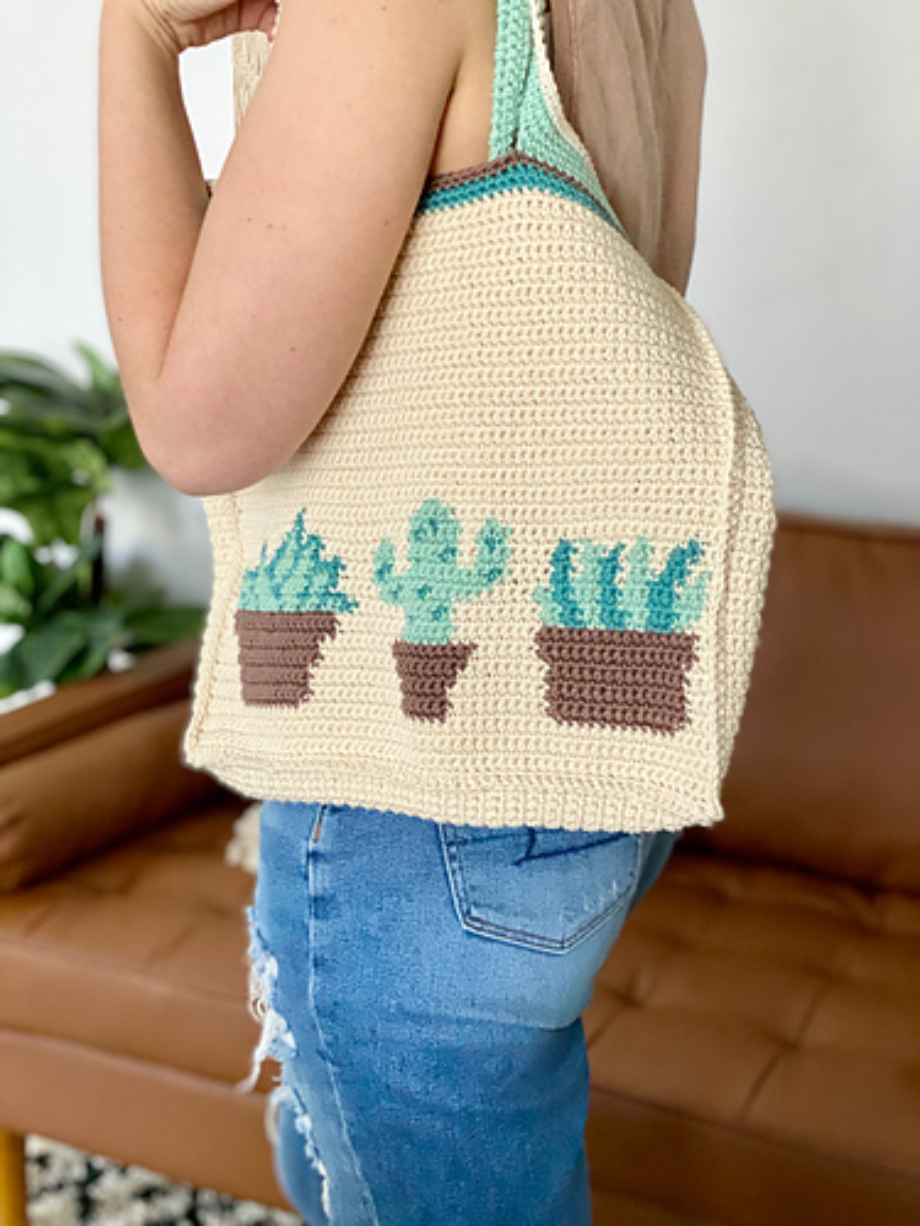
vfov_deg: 36.8
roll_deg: -0.4
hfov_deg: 28.0
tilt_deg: -14.6
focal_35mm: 52
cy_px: 613
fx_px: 1843
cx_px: 460
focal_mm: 6
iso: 160
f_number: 2
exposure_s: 1/122
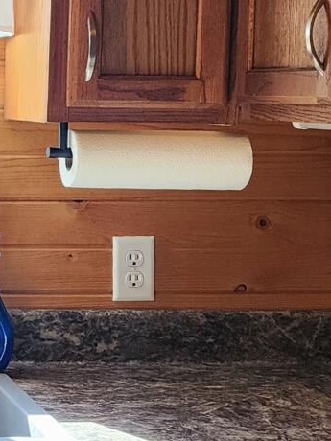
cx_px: -274
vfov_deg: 19.6
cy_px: 160
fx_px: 1275
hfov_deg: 13.3
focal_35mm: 100
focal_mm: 6.4
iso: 160
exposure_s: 1/120
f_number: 1.8
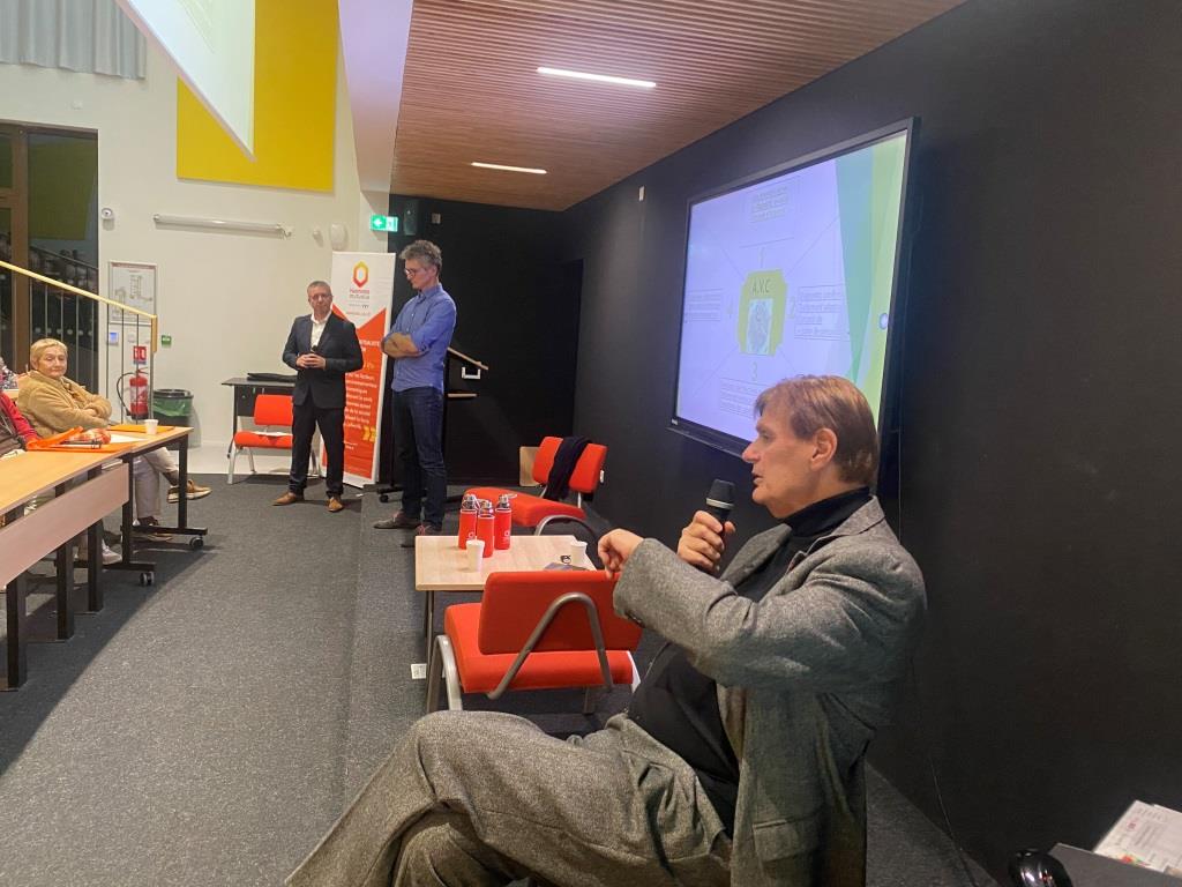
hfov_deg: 67.3
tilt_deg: -8.5
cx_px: 591
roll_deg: -4.0
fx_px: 888
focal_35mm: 26
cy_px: 444
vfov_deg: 53.1
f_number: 1.8
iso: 500
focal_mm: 4.25
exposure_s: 1/33
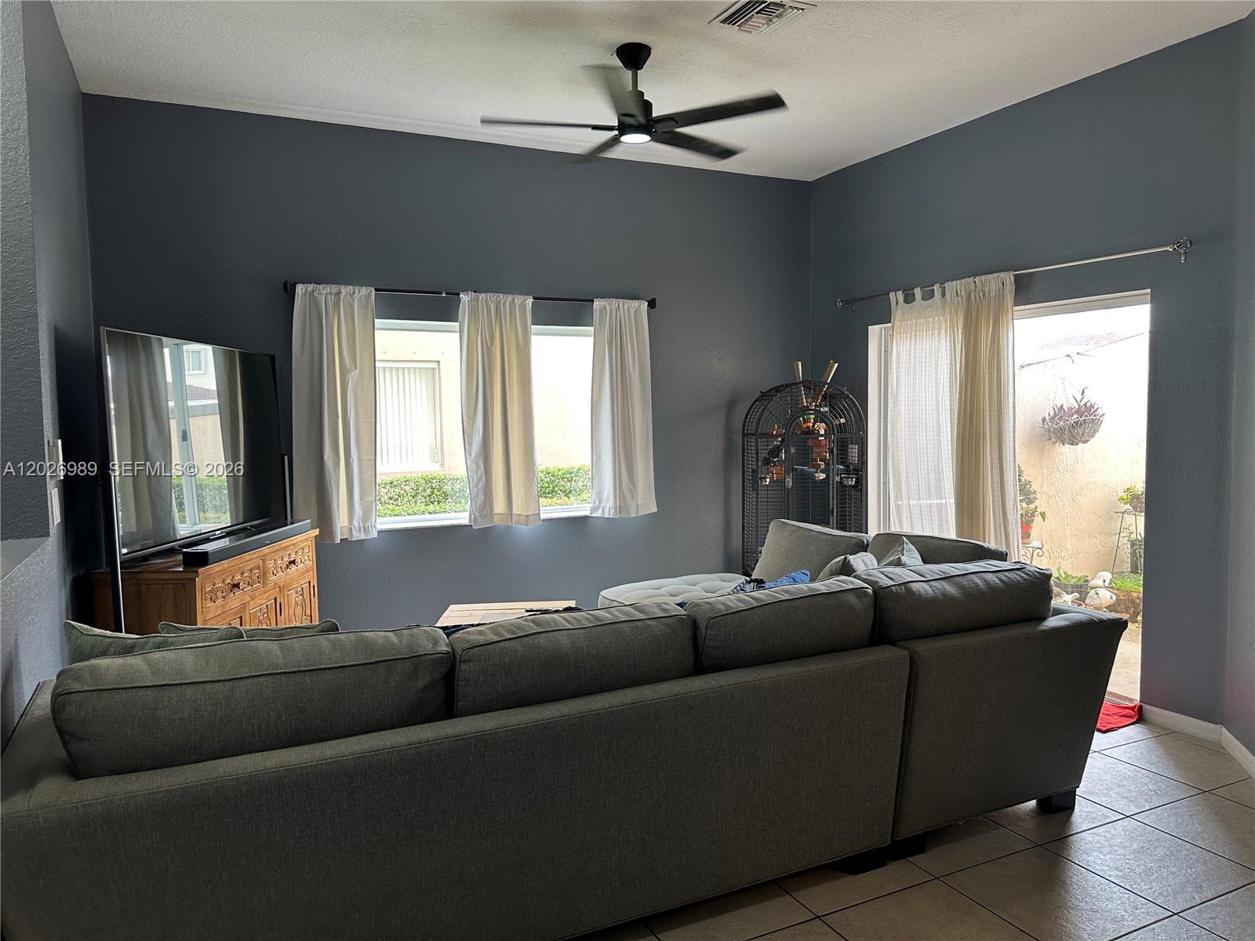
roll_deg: +0.6
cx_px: 628
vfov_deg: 56.8
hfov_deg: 71.6
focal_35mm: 24
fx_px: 870
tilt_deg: -3.8
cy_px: 470
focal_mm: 6.86
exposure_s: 1/120
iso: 125
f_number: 1.78
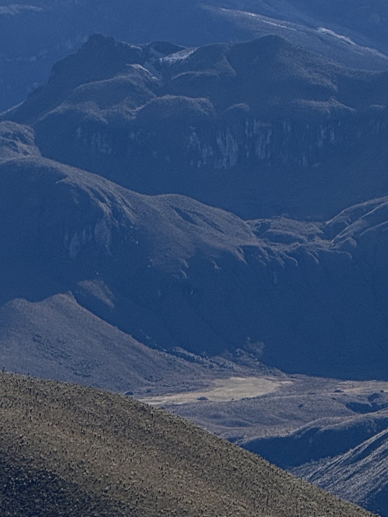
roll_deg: -0.1
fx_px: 4887
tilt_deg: +4.4
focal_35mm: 327
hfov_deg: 4.5
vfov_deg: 6.0
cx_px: 145
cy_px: -34
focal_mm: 15.66
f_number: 2.8
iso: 50
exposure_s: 1/2933
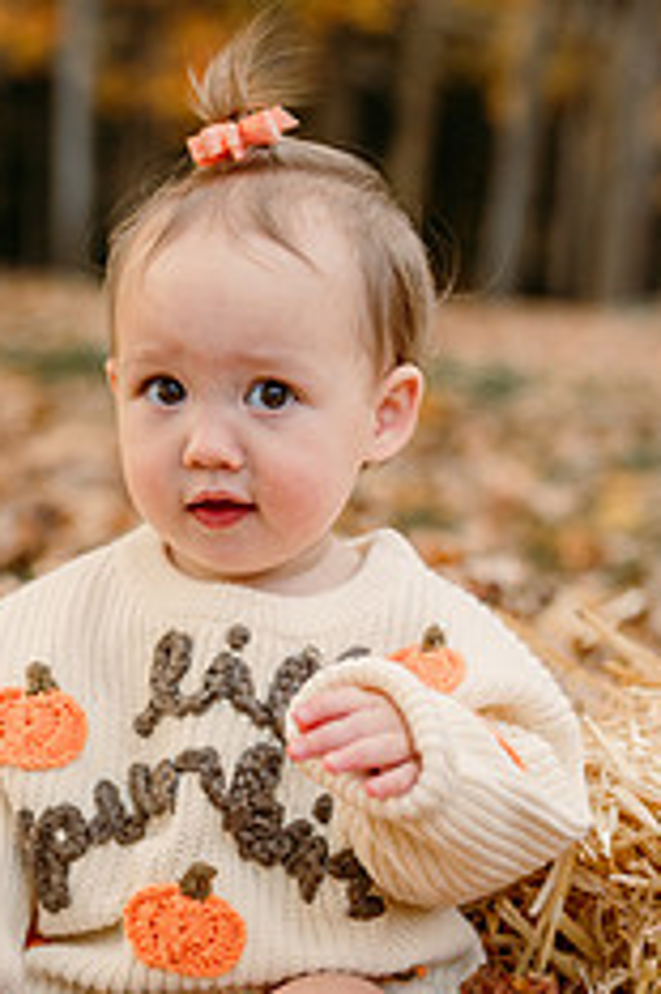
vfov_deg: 24.4
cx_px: 171
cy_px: 619
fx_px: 2289
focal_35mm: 83
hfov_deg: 16.4
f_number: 2.2
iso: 250
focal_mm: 43
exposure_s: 1/400
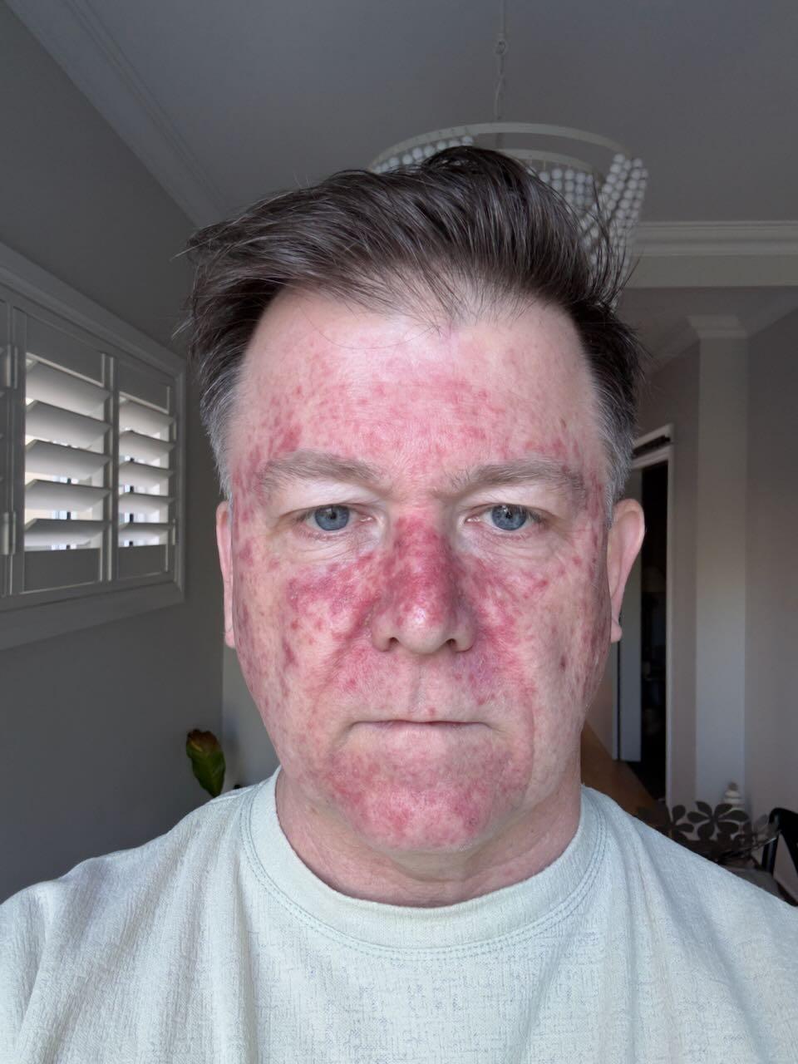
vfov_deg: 60.0
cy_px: 532
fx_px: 922
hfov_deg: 46.8
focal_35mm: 30
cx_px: 399
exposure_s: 1/63
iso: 80
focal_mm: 2.69
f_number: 1.9
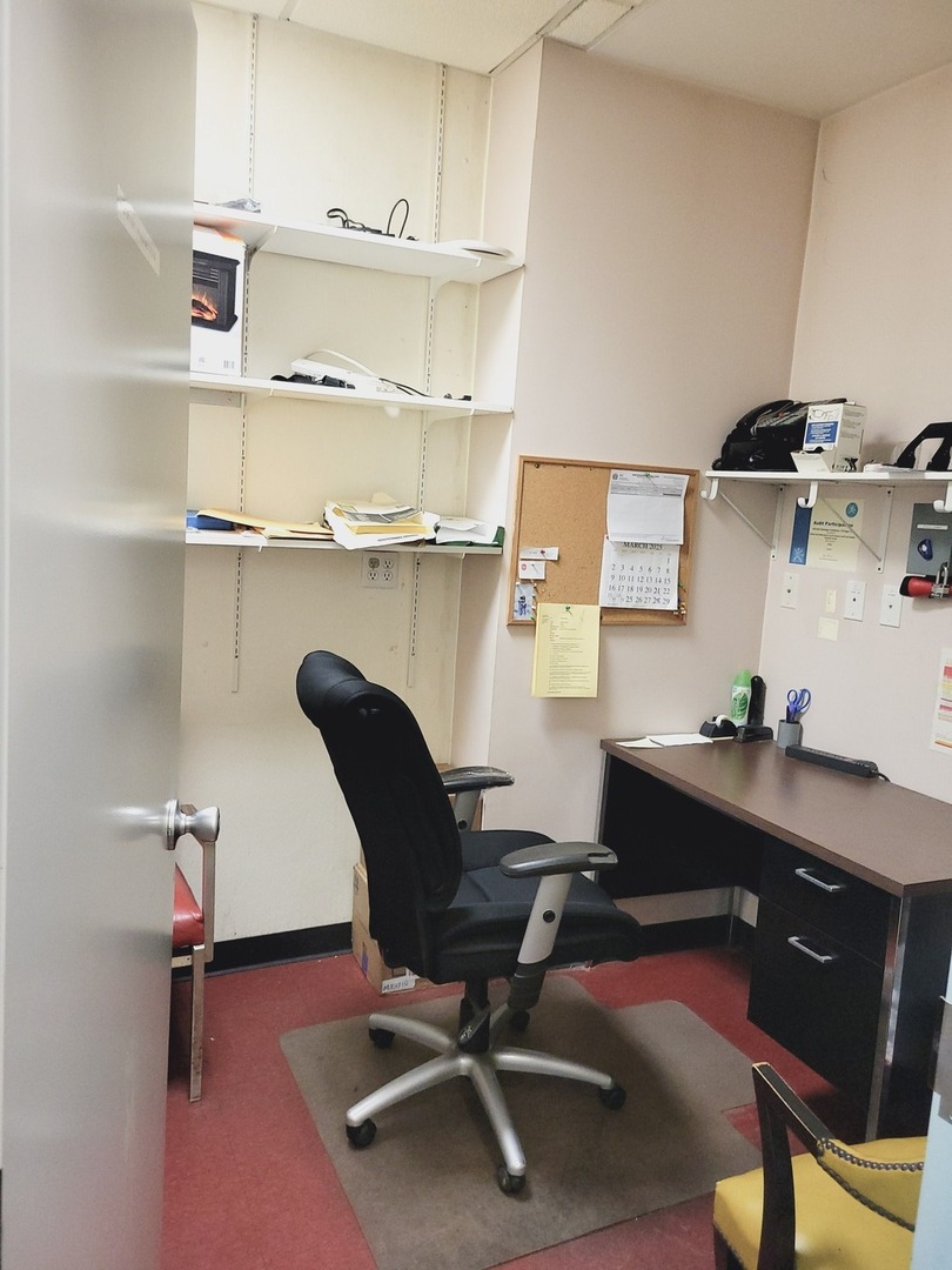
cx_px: 476
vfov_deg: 67.3
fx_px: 953
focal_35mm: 26
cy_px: 635
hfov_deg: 53.1
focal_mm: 5.4
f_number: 1.8
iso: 320
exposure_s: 1/40
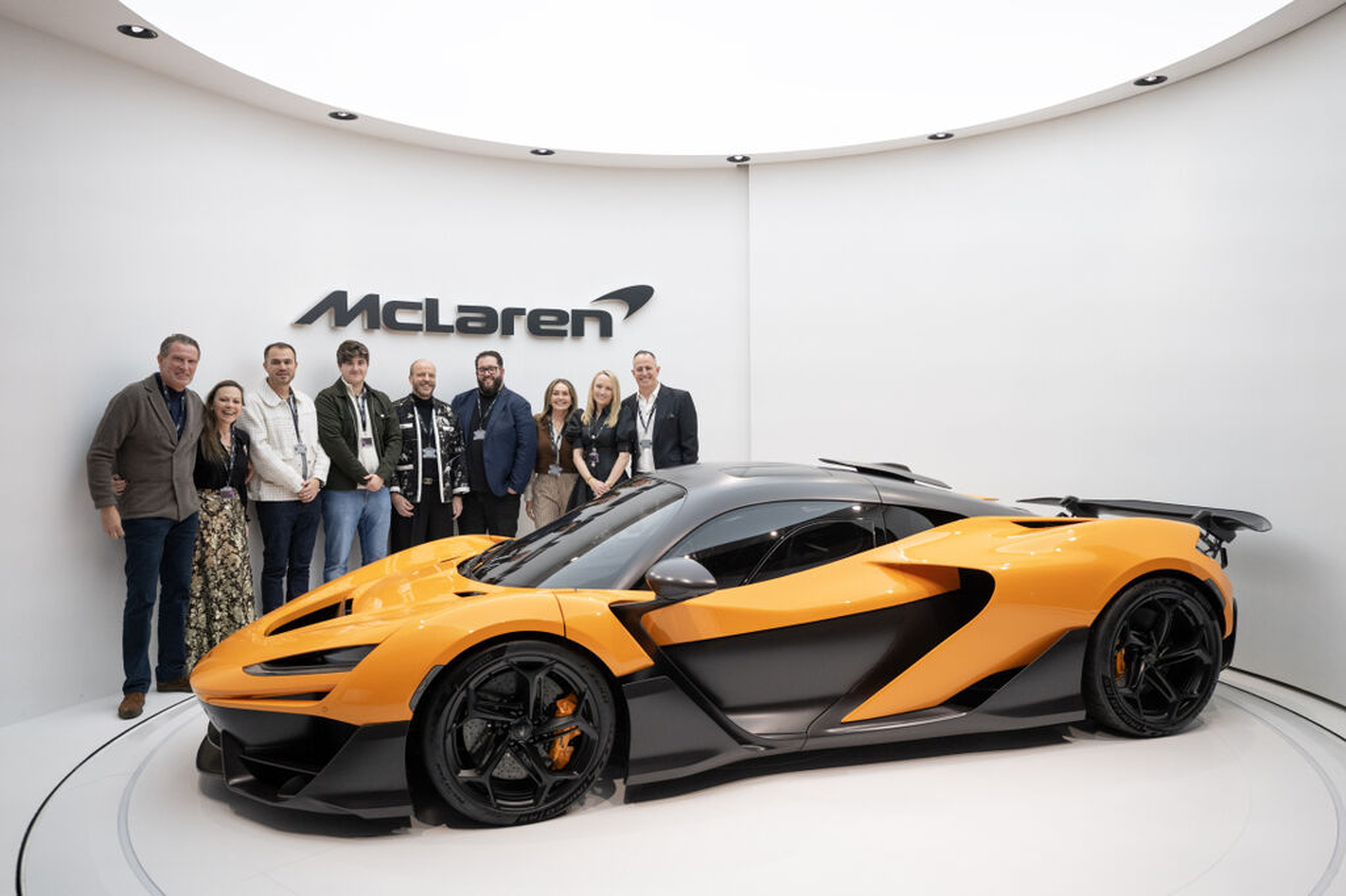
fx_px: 990
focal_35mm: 26
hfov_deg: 68.4
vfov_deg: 48.7
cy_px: 448
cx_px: 673
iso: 1600
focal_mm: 26.5
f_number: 4
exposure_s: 1/500
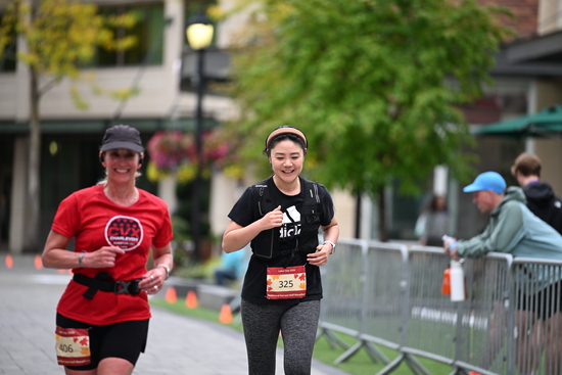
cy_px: 188
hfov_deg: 10.3
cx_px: 281
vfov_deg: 6.9
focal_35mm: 200
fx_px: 3123
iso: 640
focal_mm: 200
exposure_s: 1/1600
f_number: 2.8
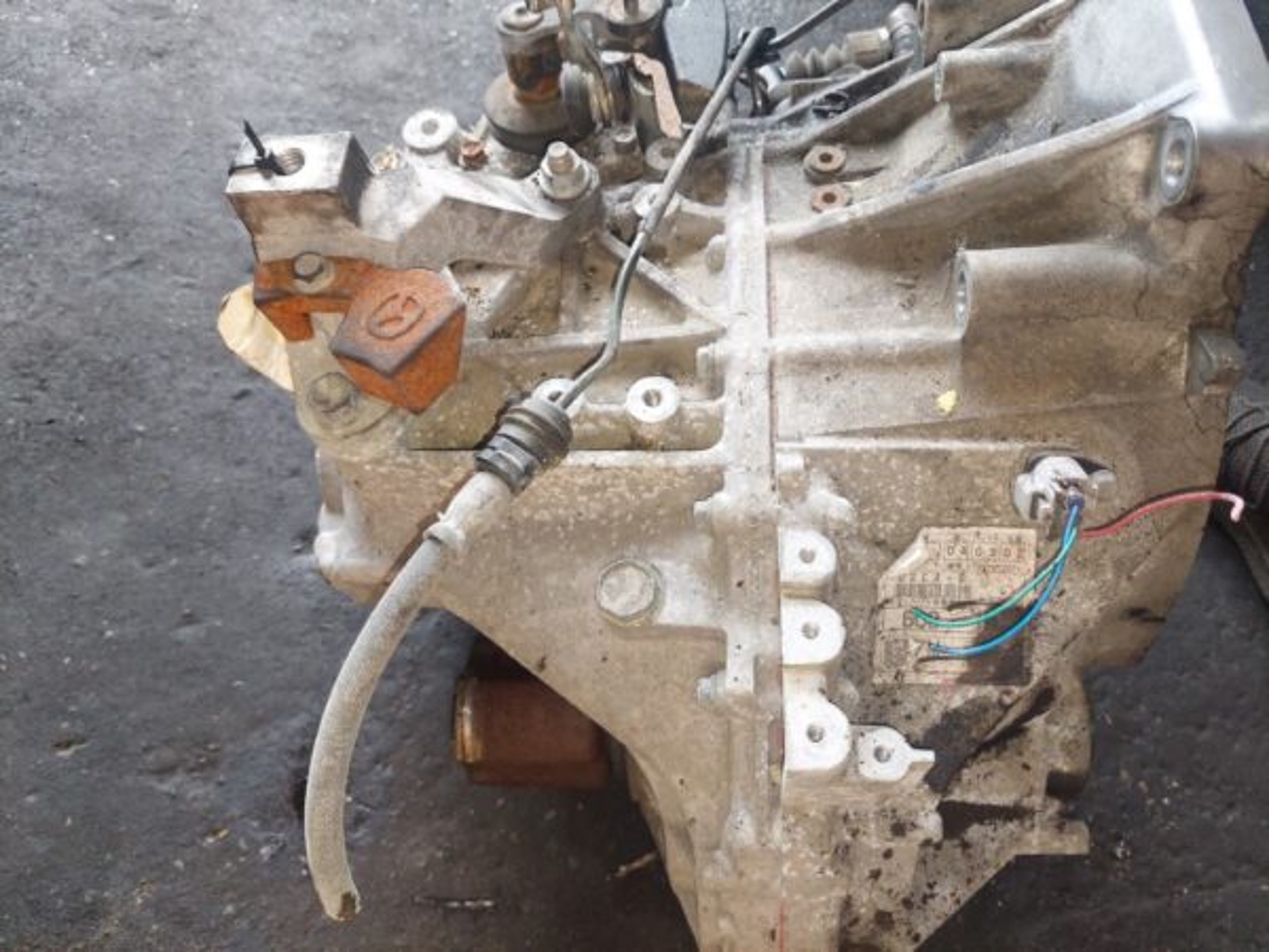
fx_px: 916
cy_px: 476
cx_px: 634
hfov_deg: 69.4
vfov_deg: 54.9
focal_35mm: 25
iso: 125
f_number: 1.8
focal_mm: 5.23
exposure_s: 1/100
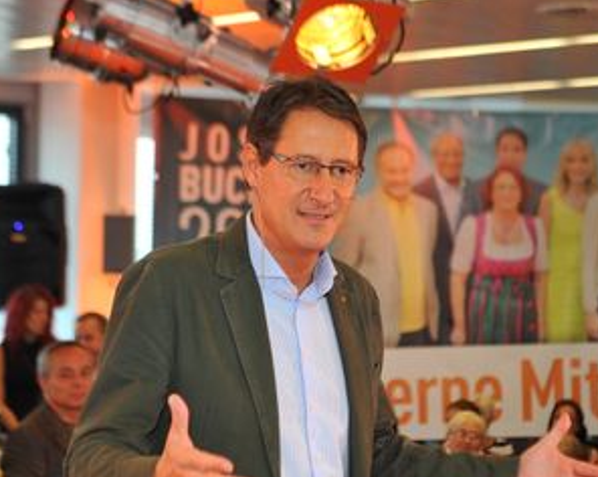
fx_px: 1149
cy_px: 337
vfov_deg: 23.3
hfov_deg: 29.1
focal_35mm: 65
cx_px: 366
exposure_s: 1/200
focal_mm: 40
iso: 1250
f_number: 3.2
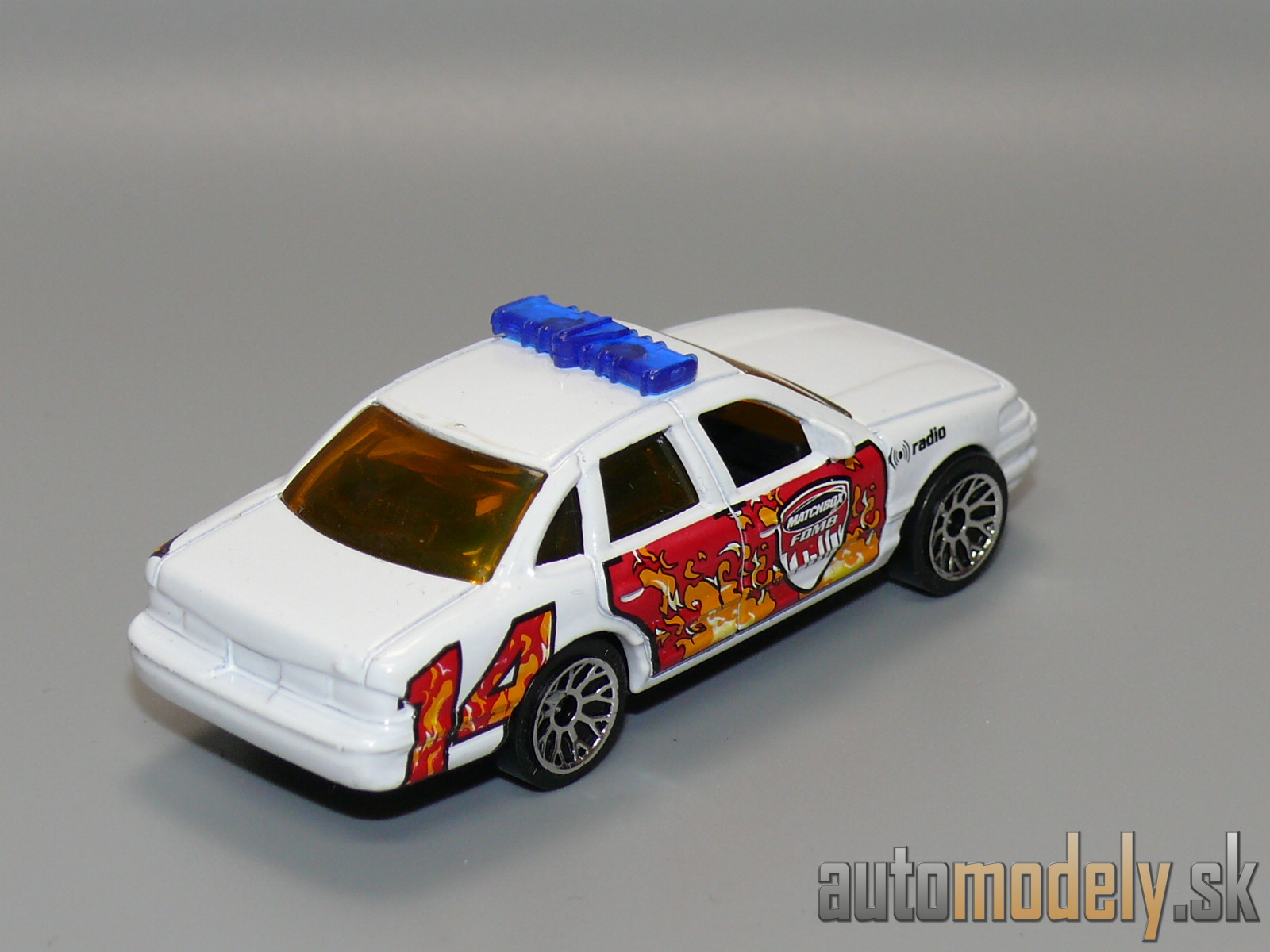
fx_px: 4256
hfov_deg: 17.0
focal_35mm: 116
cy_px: 476
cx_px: 635
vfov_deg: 12.8
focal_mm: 14.3
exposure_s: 1/30
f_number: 4
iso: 100
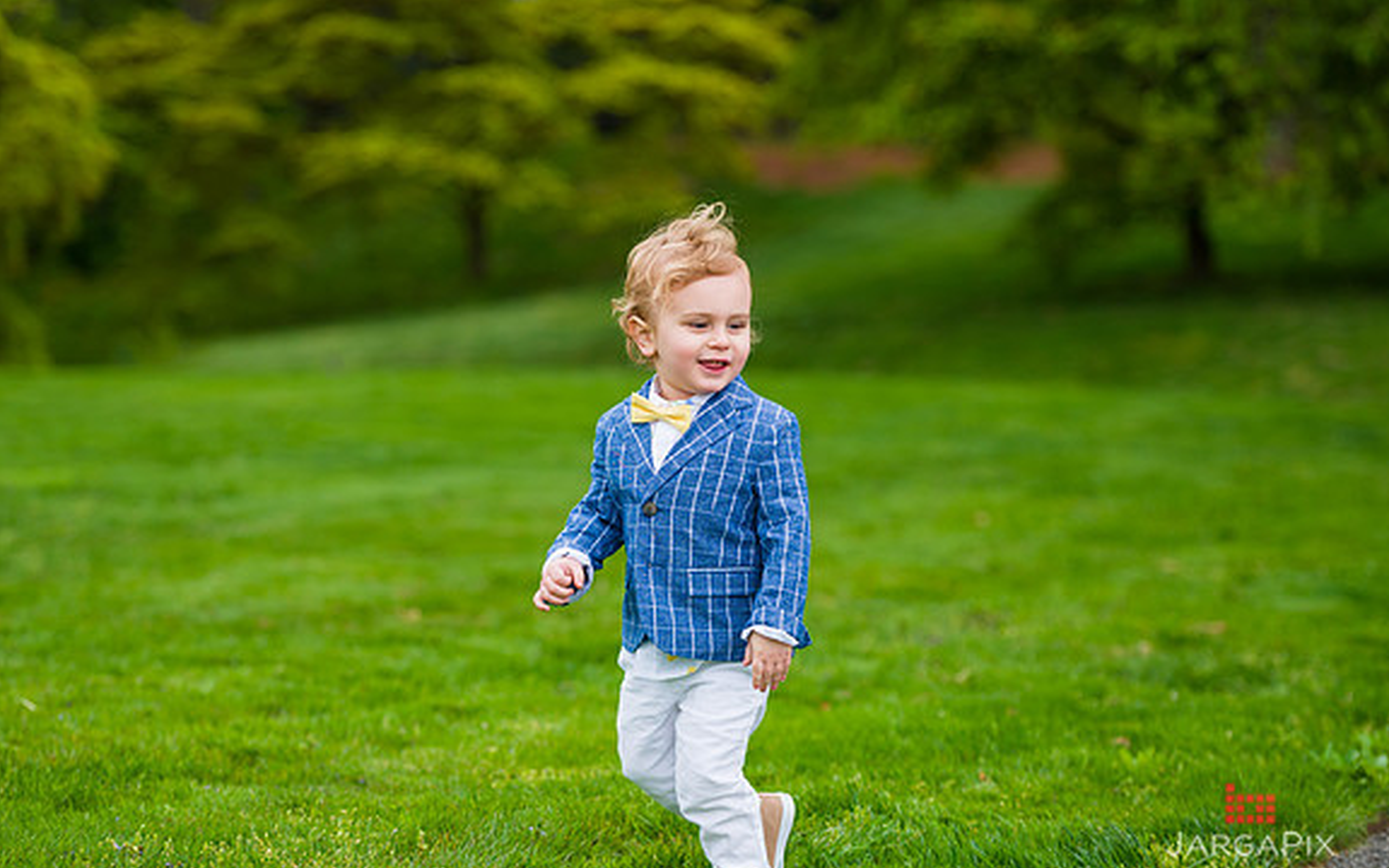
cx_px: 697
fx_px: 4505
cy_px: 444
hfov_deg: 17.5
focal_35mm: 119
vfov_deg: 11.0
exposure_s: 1/800
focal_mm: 116
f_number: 3.5
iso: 200
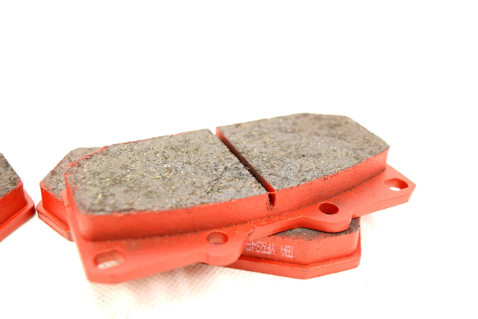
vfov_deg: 33.1
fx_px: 538
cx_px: 239
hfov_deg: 47.9
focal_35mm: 40
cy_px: 160
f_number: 4.2
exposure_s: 1/80
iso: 400
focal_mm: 27
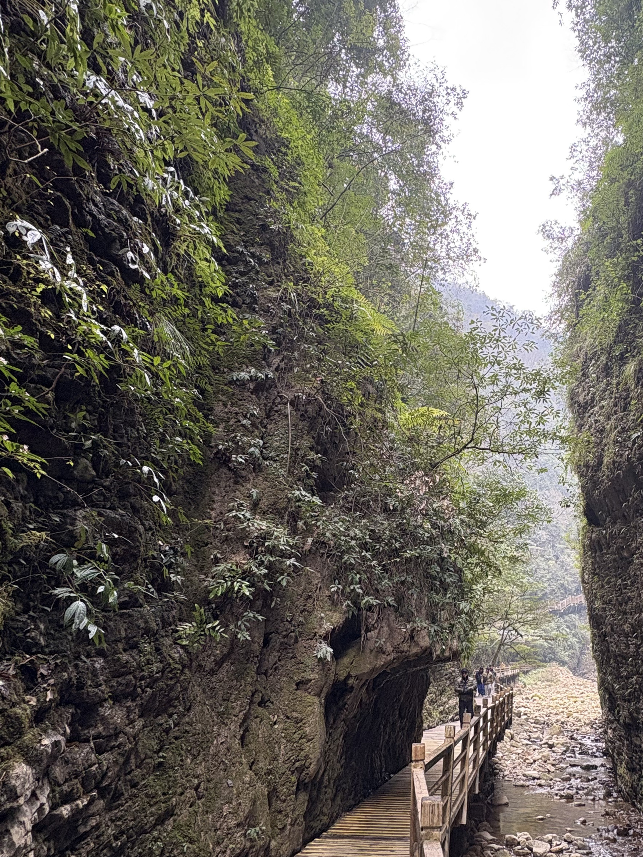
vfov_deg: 71.5
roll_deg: -0.6
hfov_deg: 54.4
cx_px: 475
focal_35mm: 24
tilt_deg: +20.7
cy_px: 463
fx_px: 594
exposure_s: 1/99
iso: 160
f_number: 2.2
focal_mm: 2.22
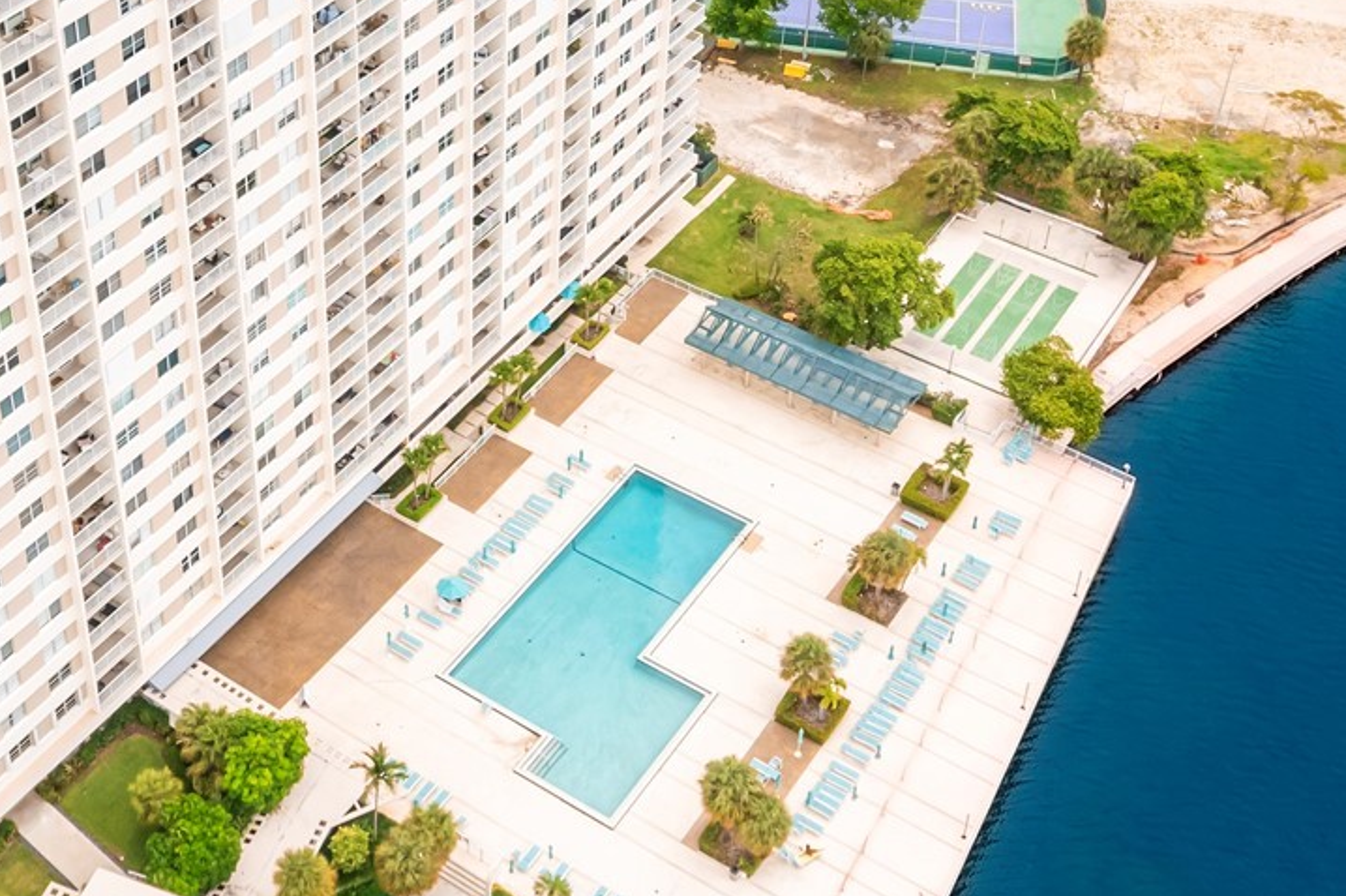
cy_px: 103
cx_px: 470
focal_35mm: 52
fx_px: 1943
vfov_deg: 25.2
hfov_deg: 37.9
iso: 120
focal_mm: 8.38
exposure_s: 1/2500
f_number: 2.8
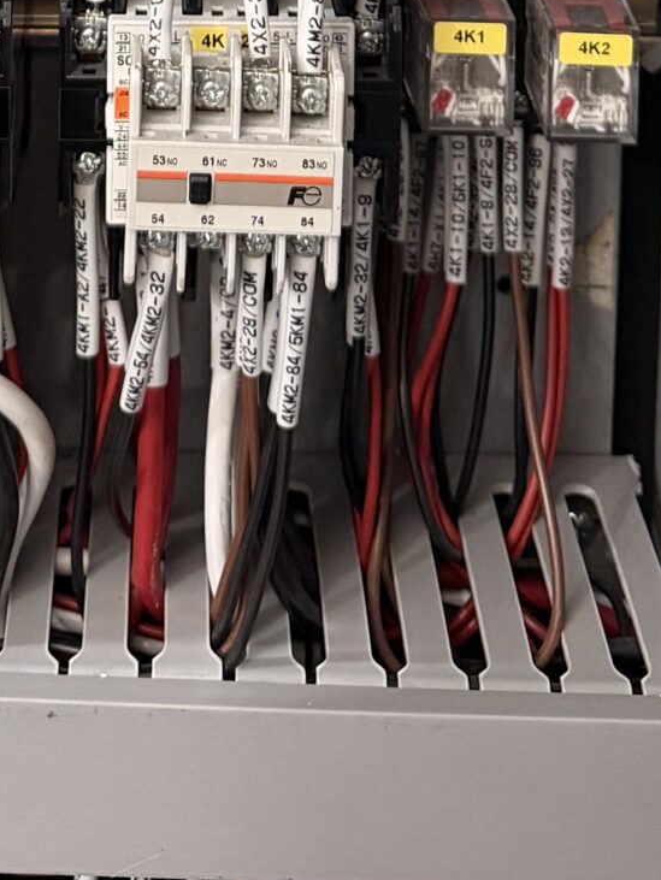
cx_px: 171
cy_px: -651
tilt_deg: -3.7
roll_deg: -0.9
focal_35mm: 84
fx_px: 2137
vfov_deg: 18.7
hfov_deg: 17.5
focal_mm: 6.76
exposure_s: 1/60
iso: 320
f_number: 1.78
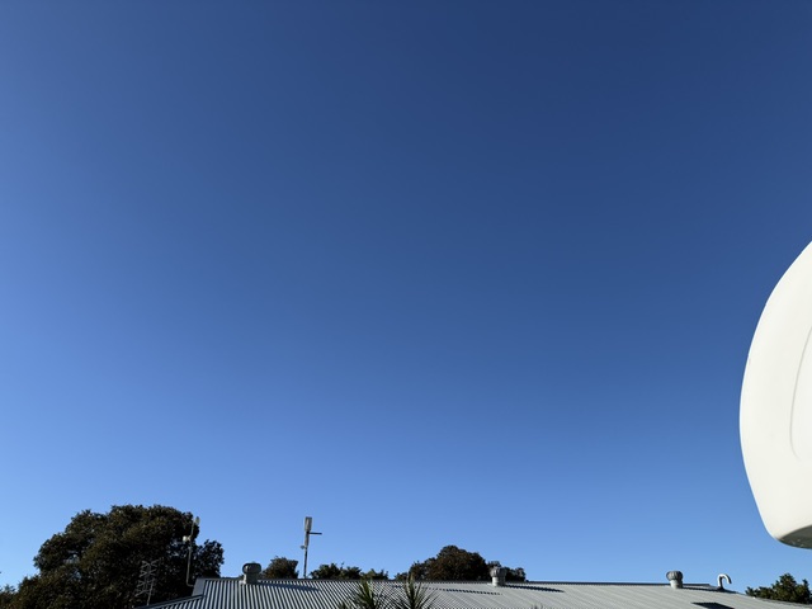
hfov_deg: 71.6
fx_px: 563
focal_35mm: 24
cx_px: 406
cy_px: 304
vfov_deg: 56.8
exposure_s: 1/4975
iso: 80
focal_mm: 6.76
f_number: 1.78
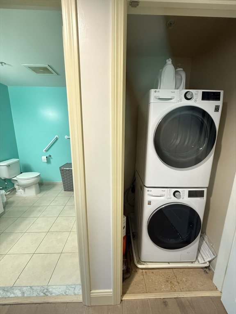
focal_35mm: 14
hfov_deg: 85.7
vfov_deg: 102.1
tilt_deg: -11.4
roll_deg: -0.8
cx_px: 118
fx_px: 127
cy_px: 157
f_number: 2.2
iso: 640
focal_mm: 2.22
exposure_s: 1/60
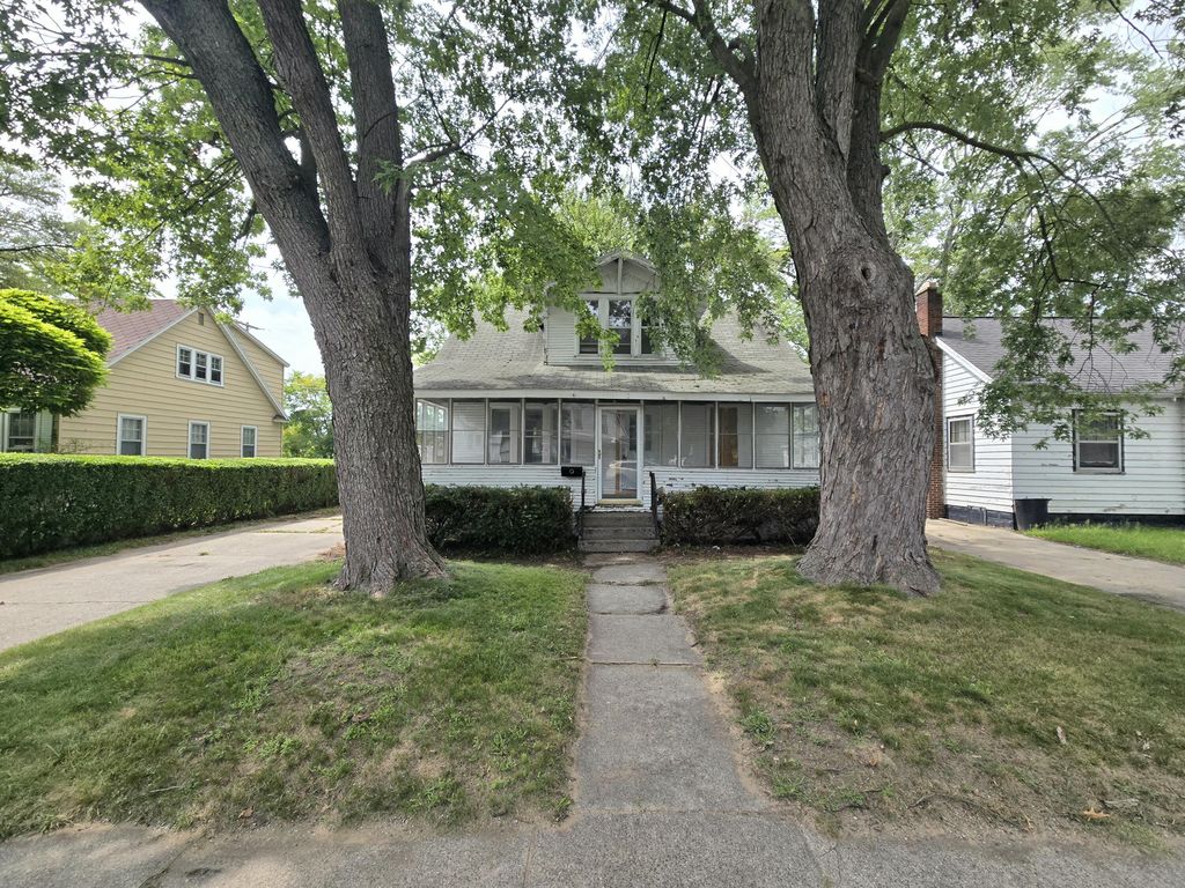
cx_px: 592
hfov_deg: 106.2
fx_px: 445
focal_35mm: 13
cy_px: 444
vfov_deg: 89.9
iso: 50
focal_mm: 2.2
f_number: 2.2
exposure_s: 1/1250
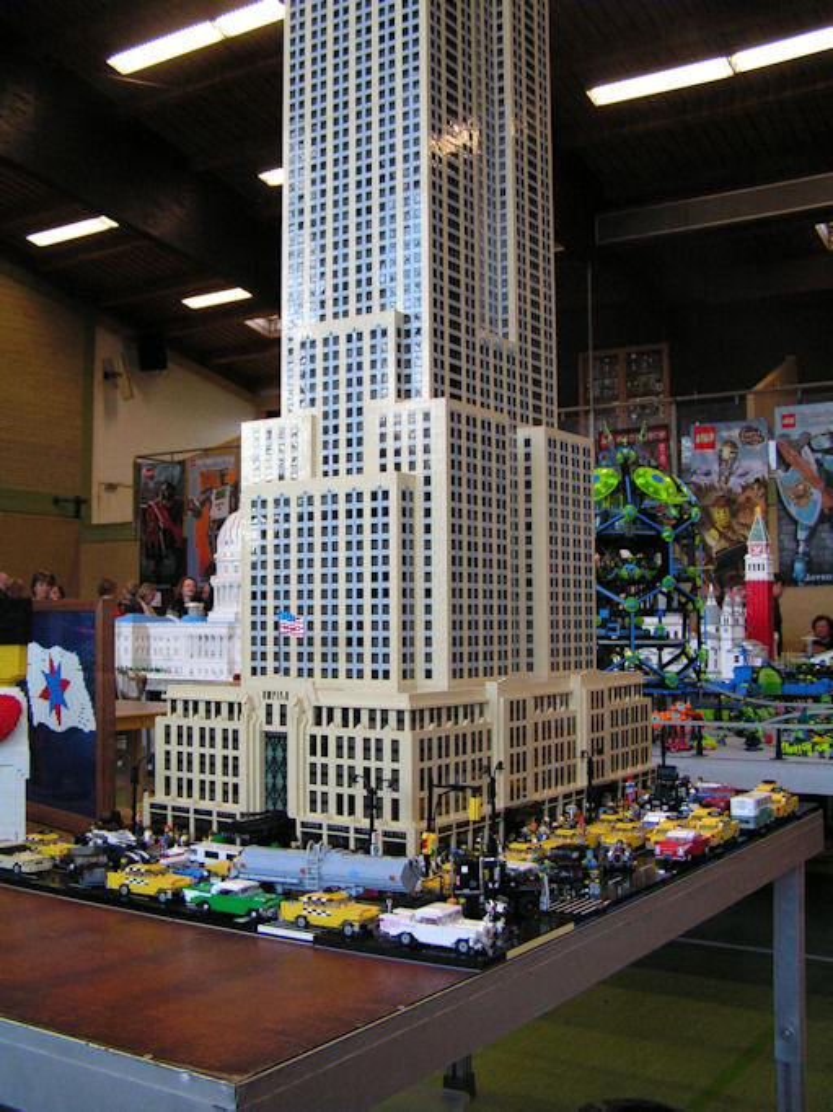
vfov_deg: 49.0
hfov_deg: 37.7
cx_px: 416
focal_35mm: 38
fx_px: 1220
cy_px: 556
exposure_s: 1/50
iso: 125
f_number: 2.8
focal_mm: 6.3
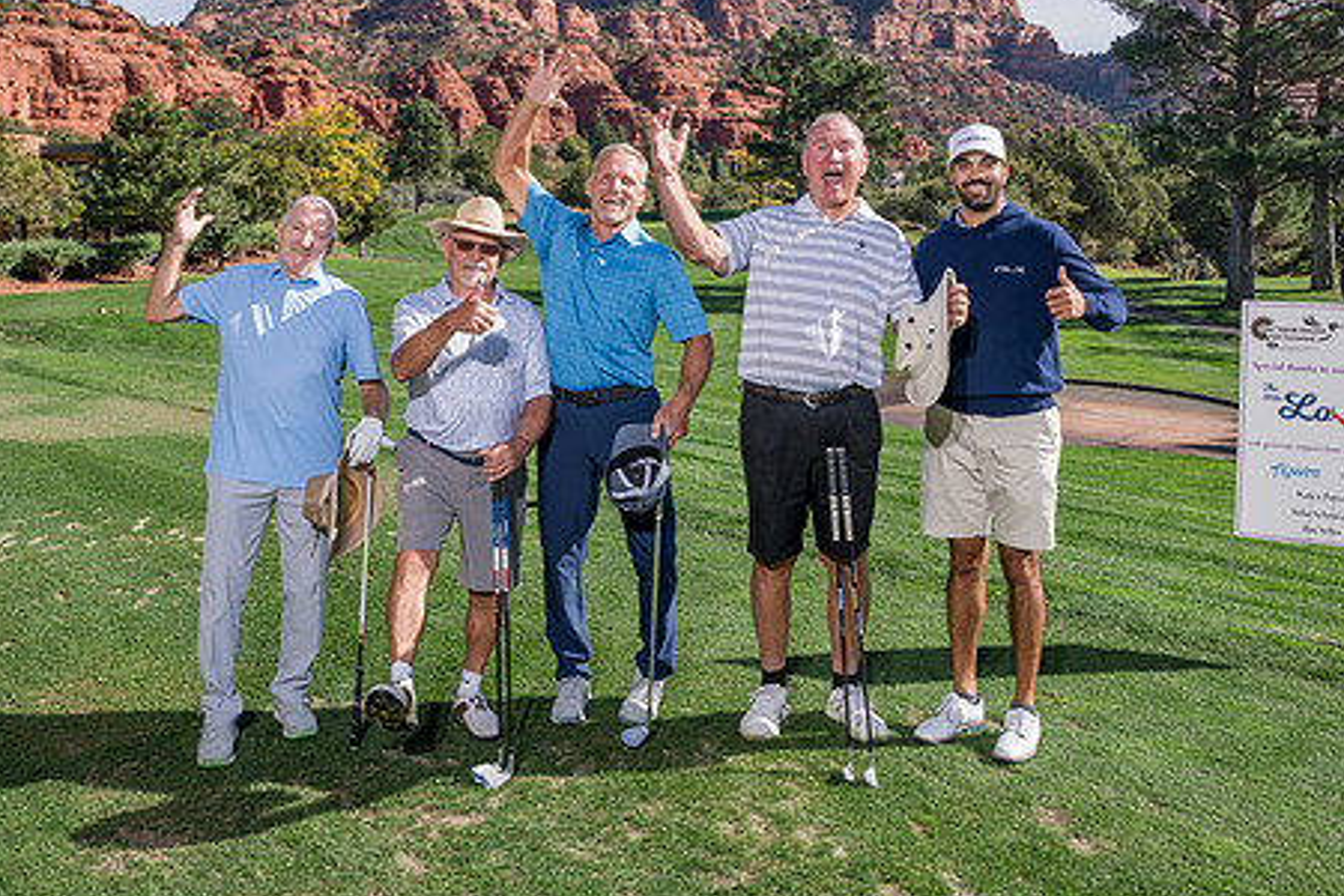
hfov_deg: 52.8
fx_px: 1344
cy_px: 314
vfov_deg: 36.6
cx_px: 551
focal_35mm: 36
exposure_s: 1/1000
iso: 250
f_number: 4.5
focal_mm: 24
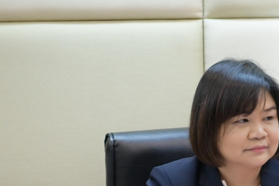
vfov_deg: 7.1
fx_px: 1503
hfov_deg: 10.6
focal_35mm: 194
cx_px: 249
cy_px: 168
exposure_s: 1/160
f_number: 2.8
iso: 1600
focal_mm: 70
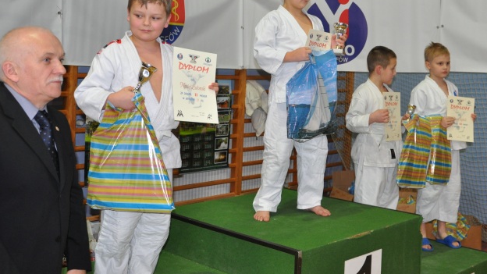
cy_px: 119
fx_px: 491
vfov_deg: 31.2
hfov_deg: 52.8
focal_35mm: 38
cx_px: 244
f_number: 3.8
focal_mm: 24
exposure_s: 1/60
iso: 800
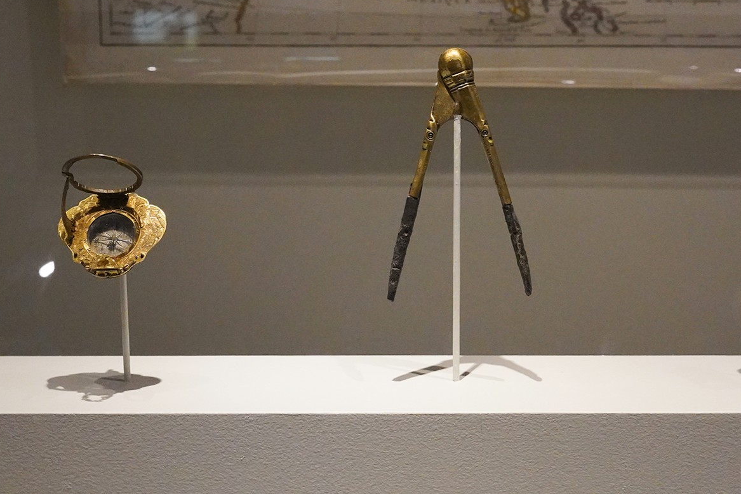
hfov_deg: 40.9
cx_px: 443
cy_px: 191
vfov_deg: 28.0
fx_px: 988
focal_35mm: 48
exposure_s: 1/100
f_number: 6.3
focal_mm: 28
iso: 8000
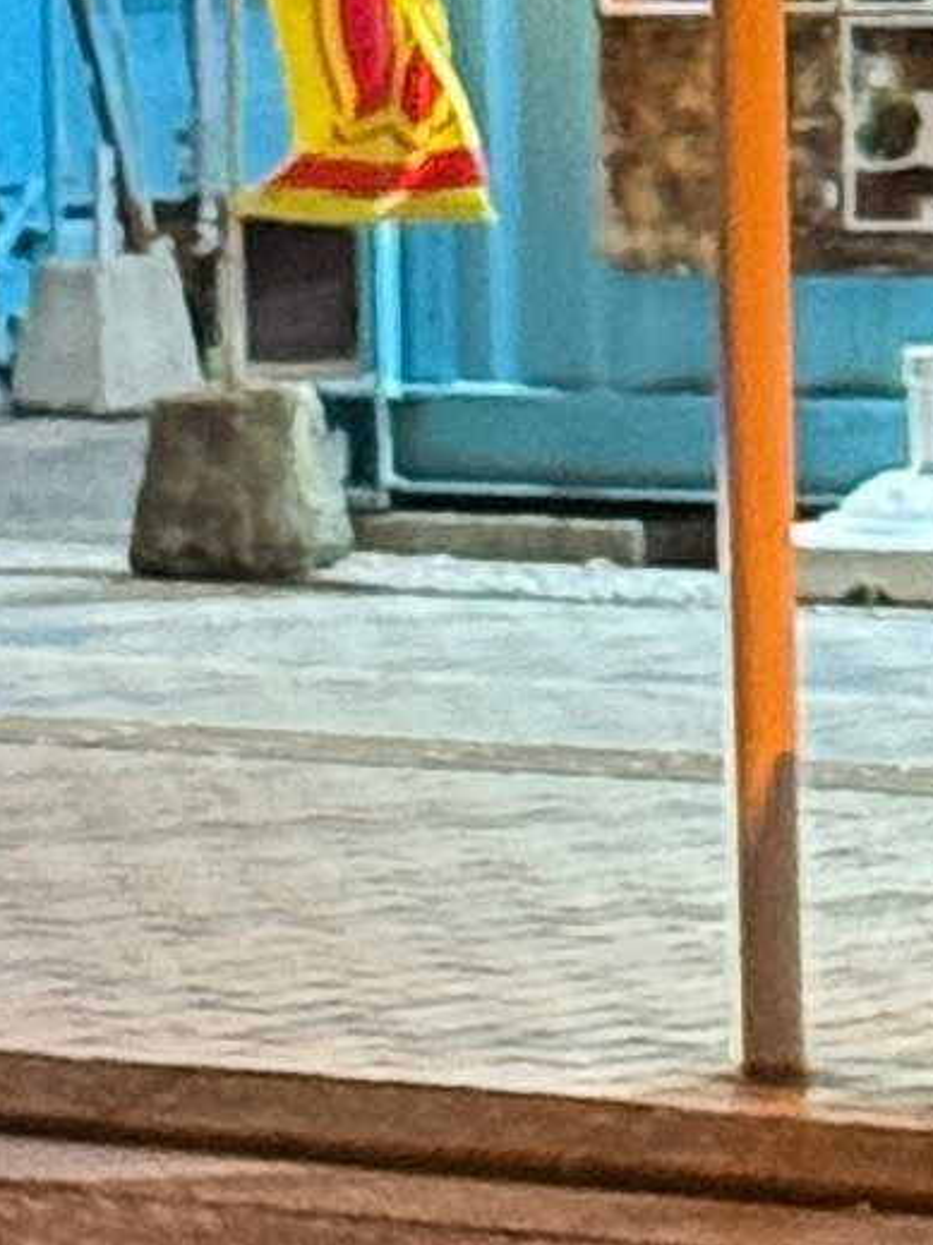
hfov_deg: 4.0
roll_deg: +0.8
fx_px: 13410
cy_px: -1823
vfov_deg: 5.1
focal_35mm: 373
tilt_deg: +7.0
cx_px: 125
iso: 500
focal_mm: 6.76
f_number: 1.78
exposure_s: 1/40
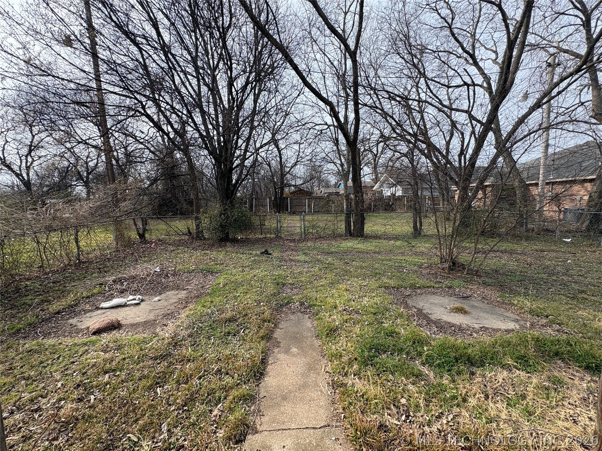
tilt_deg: -5.0
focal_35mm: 14
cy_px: 226
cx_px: 301
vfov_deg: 85.7
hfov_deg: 102.1
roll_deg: +0.5
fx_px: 243
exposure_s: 1/587
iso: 40
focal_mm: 2.22
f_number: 2.2
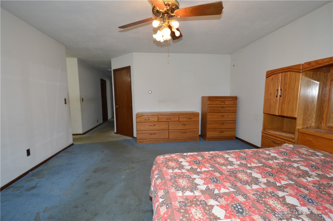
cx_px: 166
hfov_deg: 100.5
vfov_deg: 77.2
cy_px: 110
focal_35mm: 15
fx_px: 139
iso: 400
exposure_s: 1/60
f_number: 3.5
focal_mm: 10
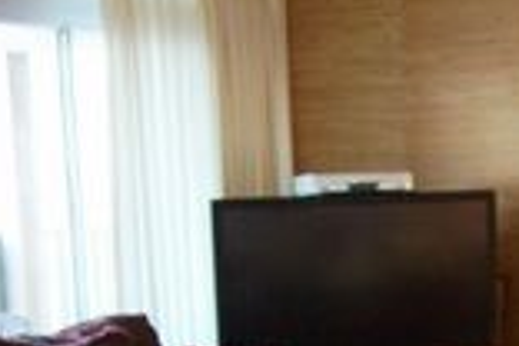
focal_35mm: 93
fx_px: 1341
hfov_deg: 21.0
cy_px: 449
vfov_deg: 14.1
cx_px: 539
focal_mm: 6.3
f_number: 2.8
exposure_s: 1/8
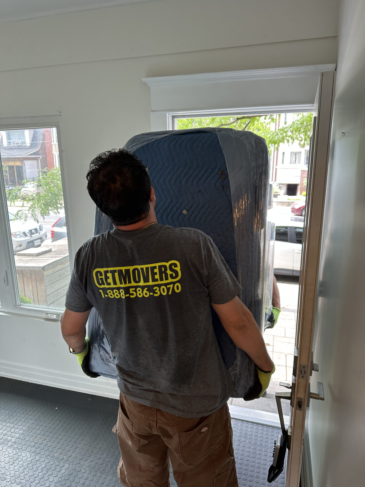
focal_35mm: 24
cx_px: 182
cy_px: 244
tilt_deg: -12.9
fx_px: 337
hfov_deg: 56.8
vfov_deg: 71.6
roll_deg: -0.1
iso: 160
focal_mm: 6.86
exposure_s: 1/120
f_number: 1.78
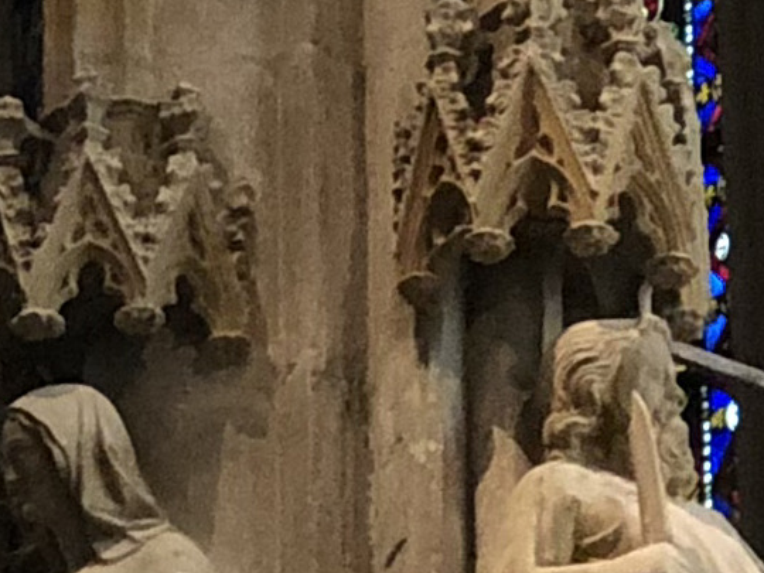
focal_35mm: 385
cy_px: 173
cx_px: -144
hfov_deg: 5.1
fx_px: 8497
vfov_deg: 3.9
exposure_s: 1/14
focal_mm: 6
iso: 160
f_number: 2.4
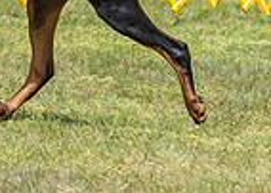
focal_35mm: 949
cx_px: -202
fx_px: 7294
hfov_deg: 2.1
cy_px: -264
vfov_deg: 1.5
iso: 100
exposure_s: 1/800
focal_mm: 162
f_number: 4.5
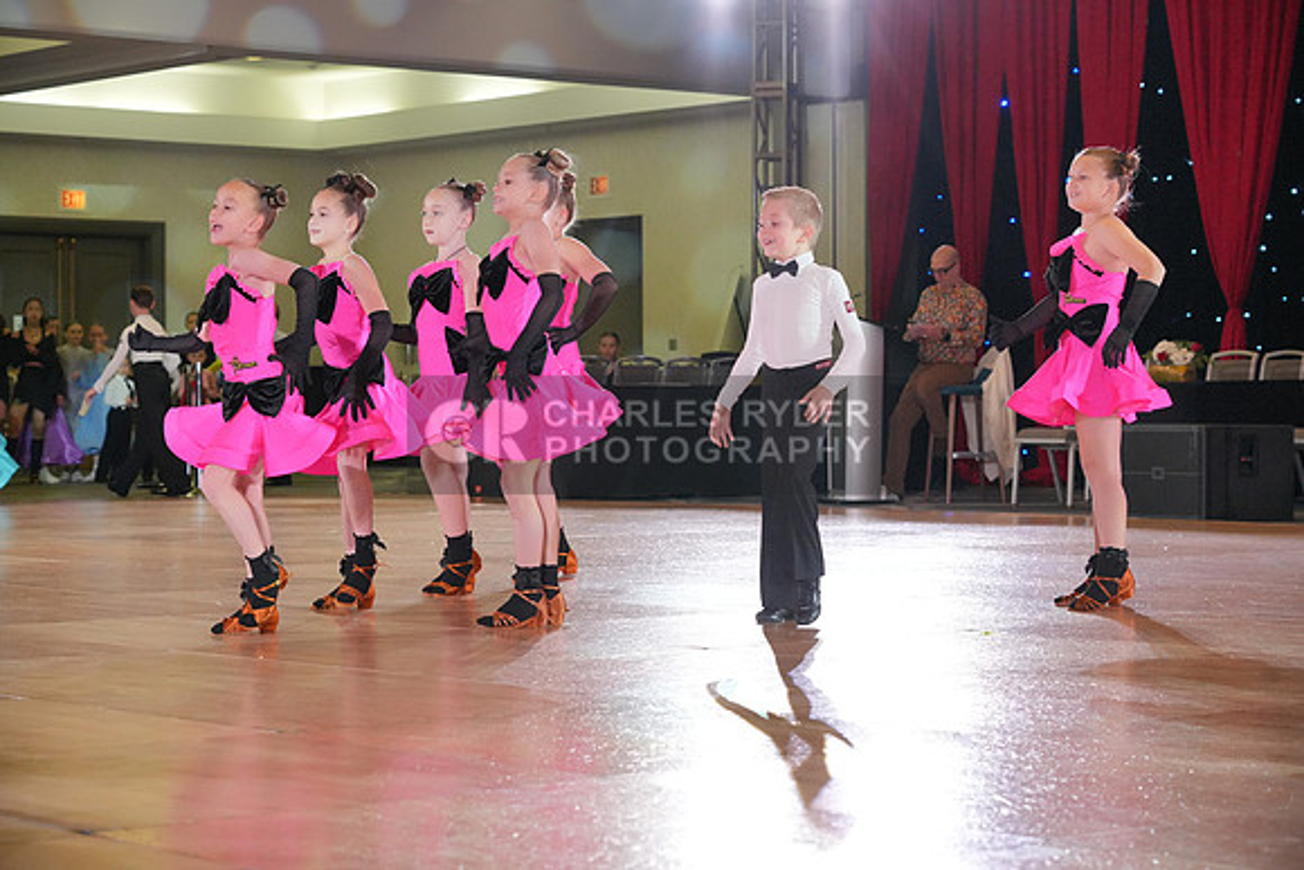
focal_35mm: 82
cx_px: 652
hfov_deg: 24.8
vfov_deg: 16.7
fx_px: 2971
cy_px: 435
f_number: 5.6
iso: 5000
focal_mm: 82
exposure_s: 1/400
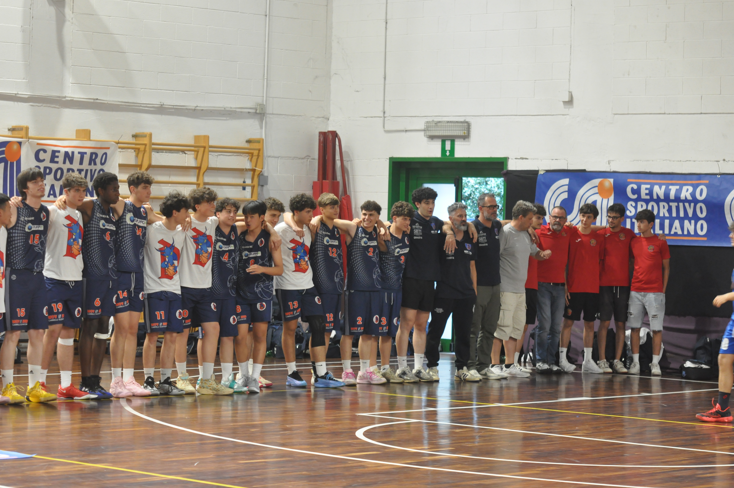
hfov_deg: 19.5
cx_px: 367
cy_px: 244
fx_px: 2138
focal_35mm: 105
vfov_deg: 13.0
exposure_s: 1/80
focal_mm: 70
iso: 1250
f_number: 2.8
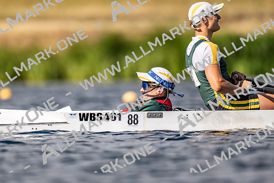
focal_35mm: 900
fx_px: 6846
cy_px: 92
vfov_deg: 1.5
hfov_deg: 2.3
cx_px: 137
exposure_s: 1/2500
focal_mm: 600
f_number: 4
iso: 140
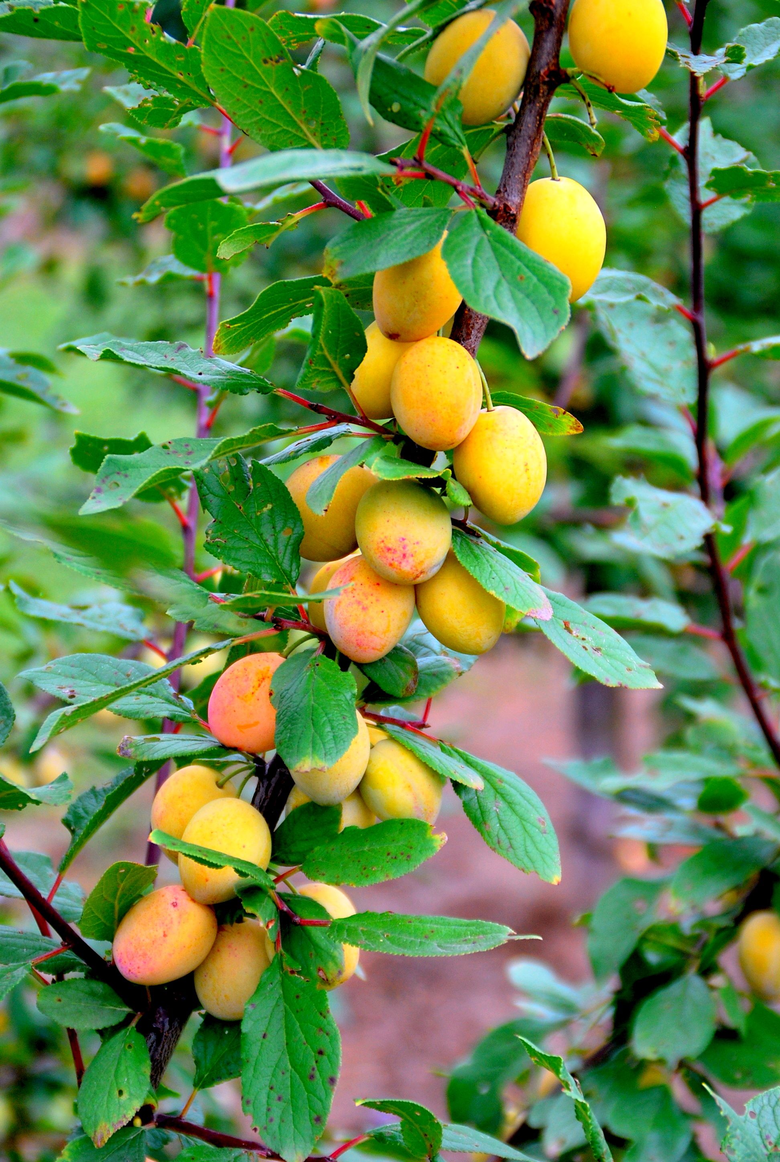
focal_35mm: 93
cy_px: 581
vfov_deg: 21.9
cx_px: 390
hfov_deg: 14.8
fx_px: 3008
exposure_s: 1/320
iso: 200
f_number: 5.3
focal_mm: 62
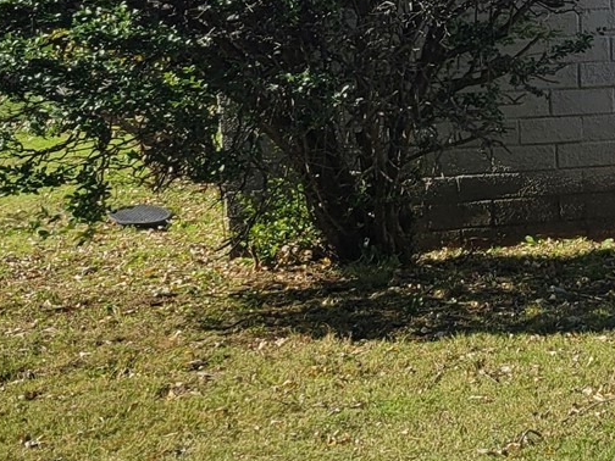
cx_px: 1141
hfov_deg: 16.3
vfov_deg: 14.8
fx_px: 1759
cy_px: 30
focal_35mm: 99
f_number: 1.8
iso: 40
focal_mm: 5.4
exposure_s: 1/2271
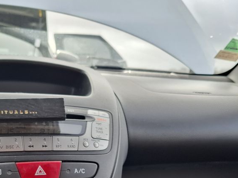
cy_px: 182
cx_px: 110
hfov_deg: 38.9
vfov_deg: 27.8
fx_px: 337
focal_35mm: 49
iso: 50
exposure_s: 1/152
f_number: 1.8
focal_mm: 5.54
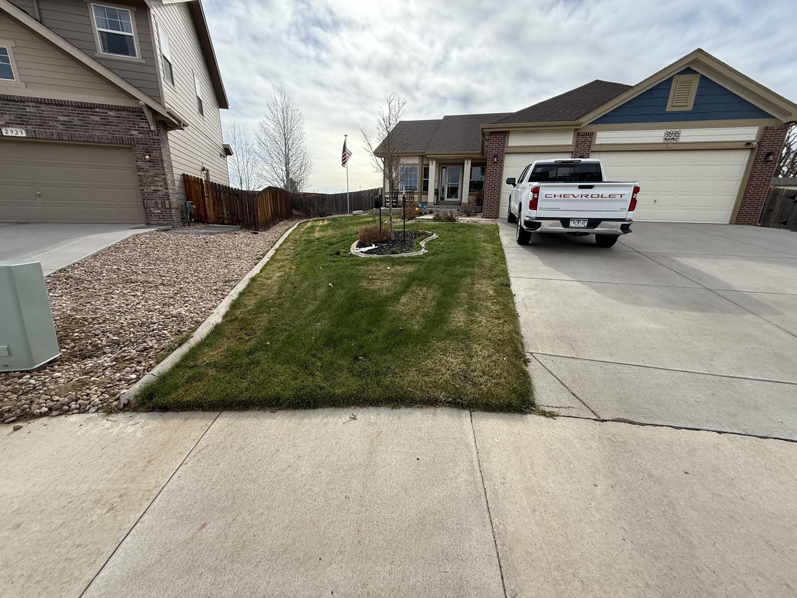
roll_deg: -1.2
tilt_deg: -16.4
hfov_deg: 102.1
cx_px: 398
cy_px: 299
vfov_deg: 85.7
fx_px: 322
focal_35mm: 14
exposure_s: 1/1167
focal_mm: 2.22
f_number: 2.2
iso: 64
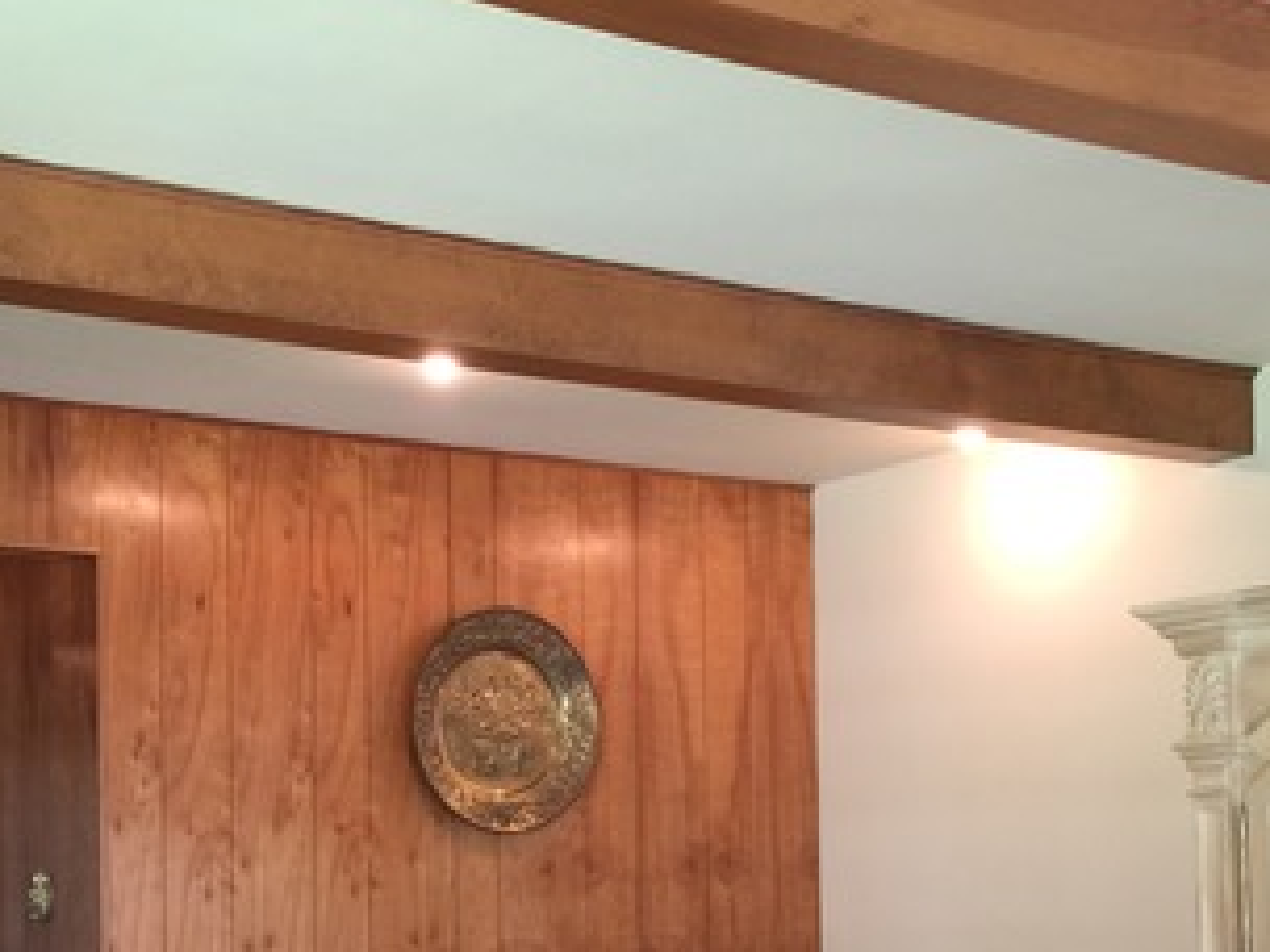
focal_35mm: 61
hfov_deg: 31.6
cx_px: 518
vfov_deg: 23.5
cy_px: 835
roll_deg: +0.3
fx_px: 2238
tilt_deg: +1.4
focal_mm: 4.15
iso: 40
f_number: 2.2
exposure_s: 1/15
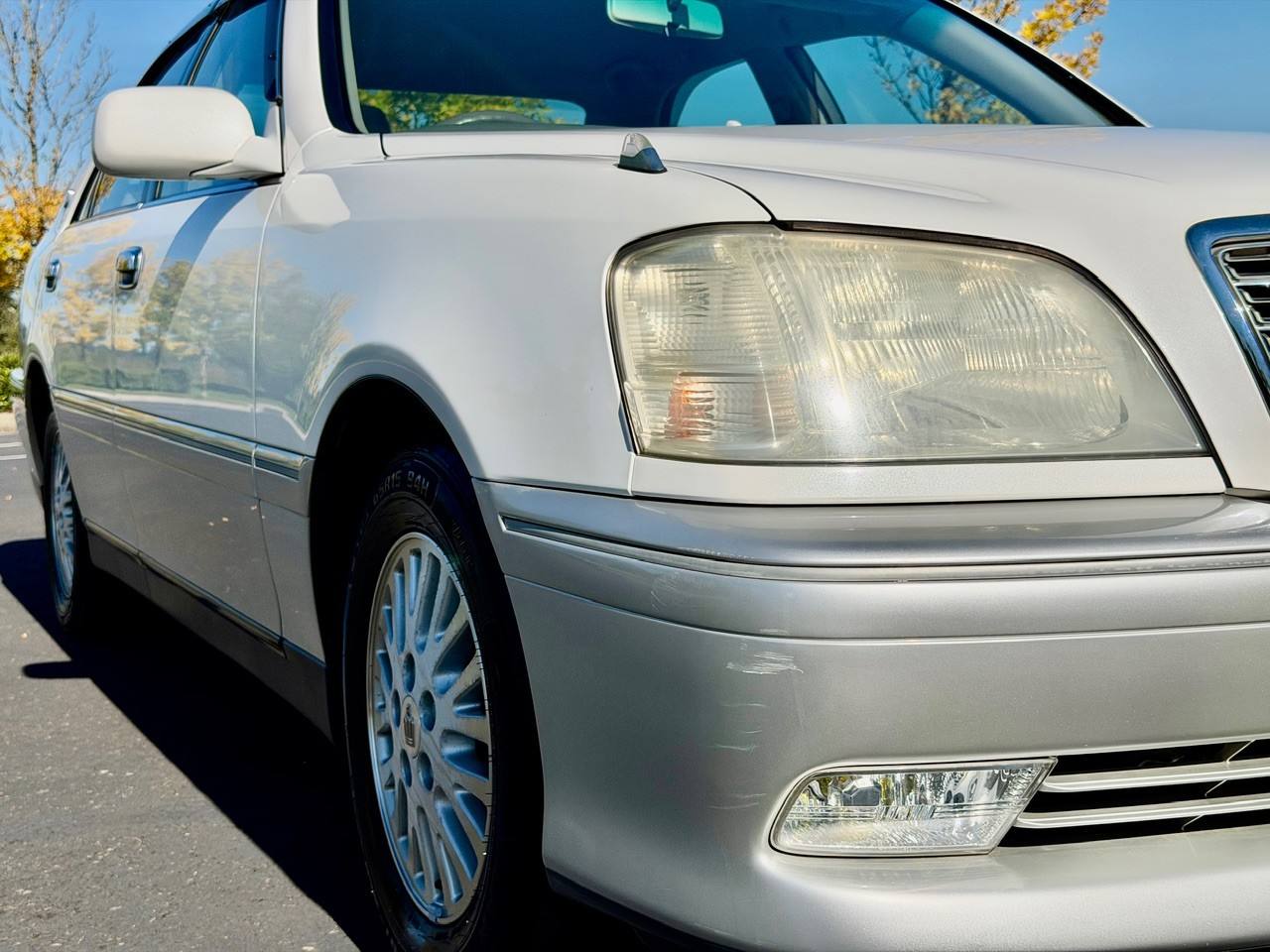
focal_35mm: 48
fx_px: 1761
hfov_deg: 39.7
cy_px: 476
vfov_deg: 30.3
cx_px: 635
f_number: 1.78
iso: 64
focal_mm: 6.76
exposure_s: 1/11364
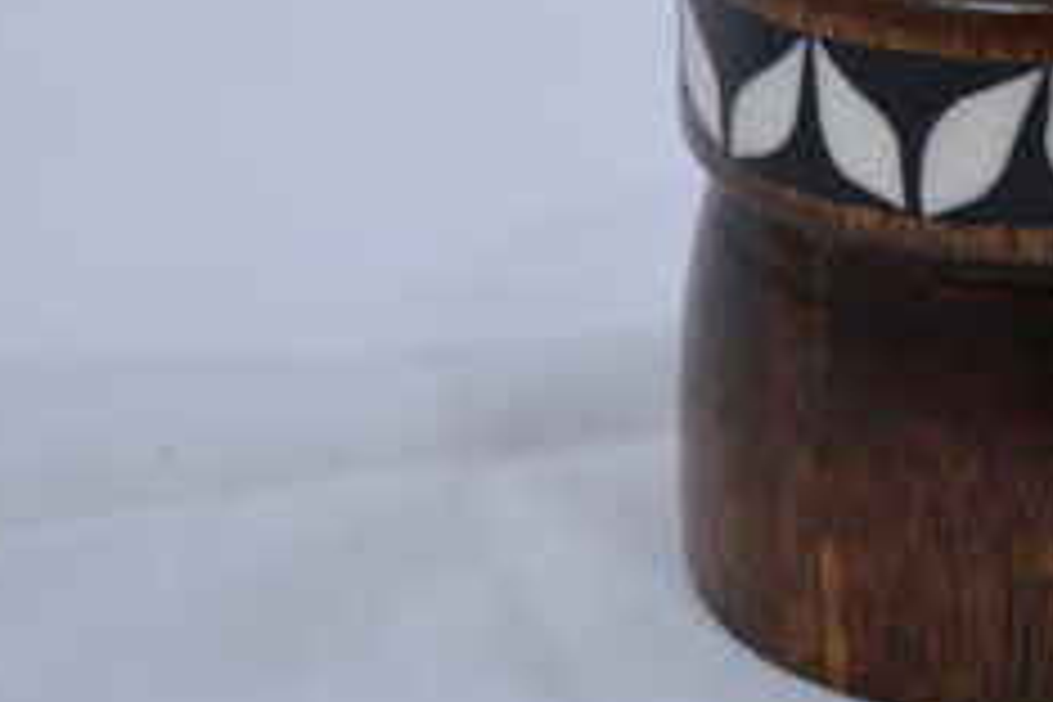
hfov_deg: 16.0
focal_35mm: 123
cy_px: 11
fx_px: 3597
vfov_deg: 11.0
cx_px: 1282
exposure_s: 1/125
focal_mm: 48
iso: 500
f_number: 7.1
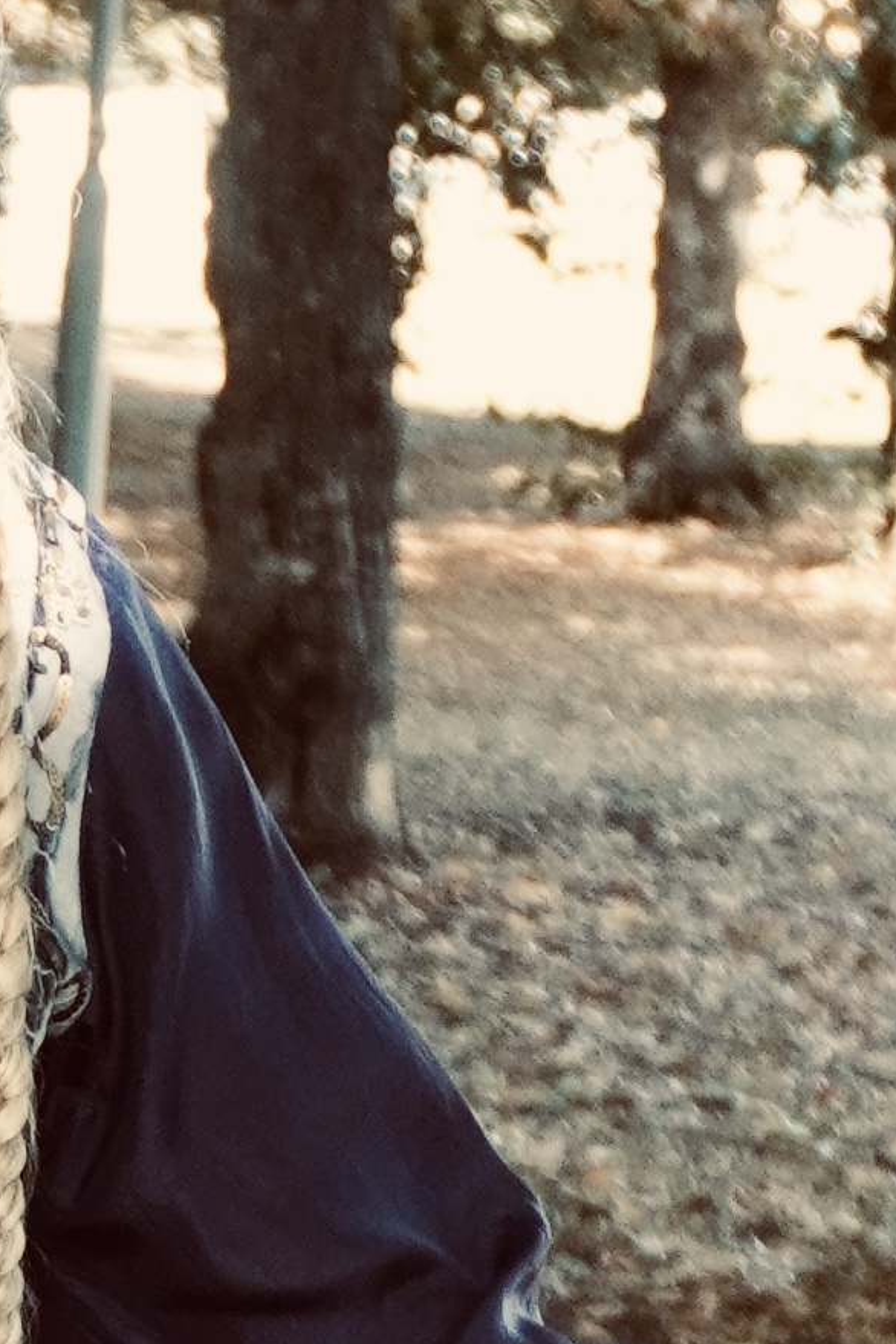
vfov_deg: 7.3
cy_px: 2251
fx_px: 10319
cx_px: -763
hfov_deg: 4.9
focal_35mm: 276
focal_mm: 27
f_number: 4.5
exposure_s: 1/160
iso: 320
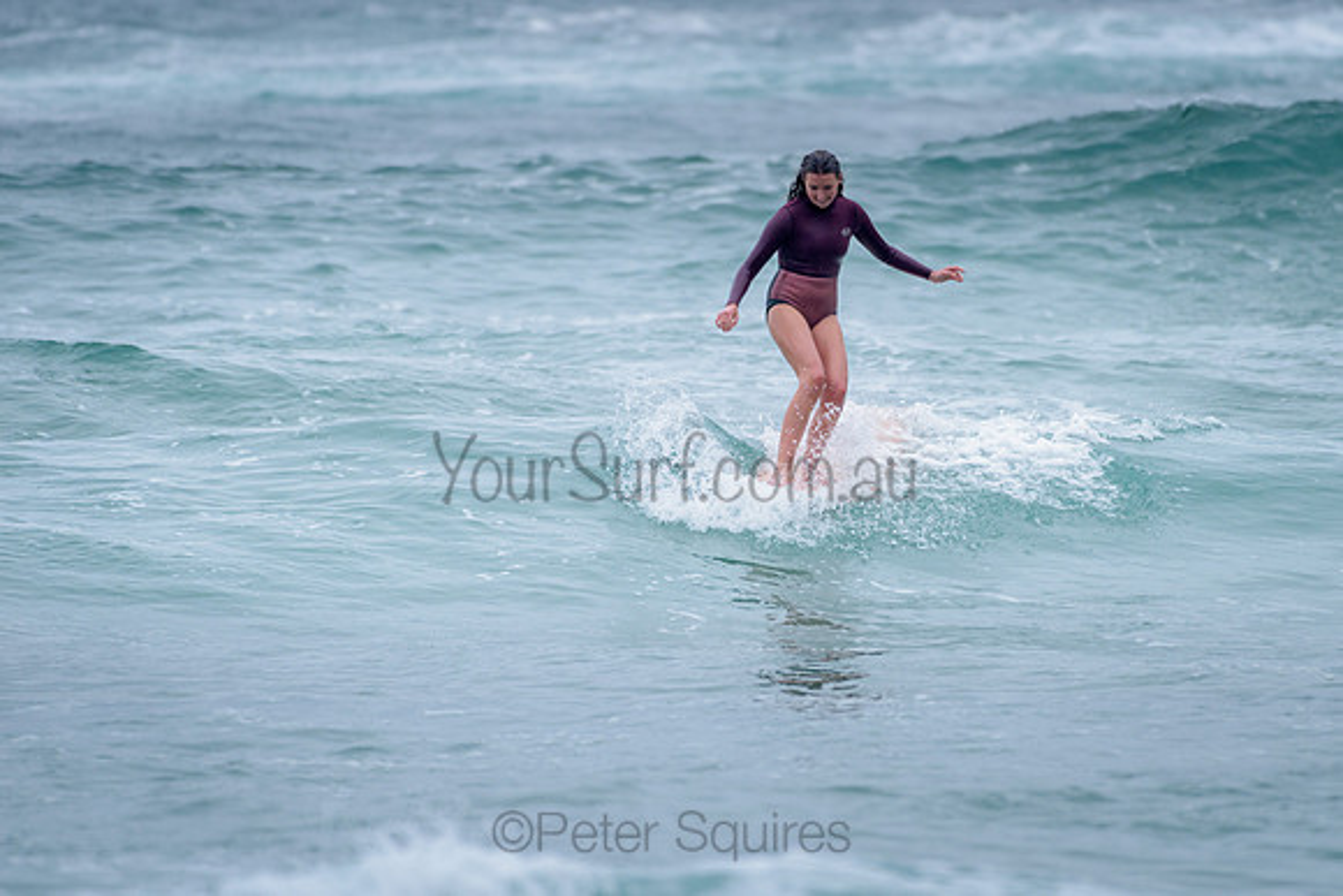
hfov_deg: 3.4
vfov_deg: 2.2
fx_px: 22881
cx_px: 807
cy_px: 393
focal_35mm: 613
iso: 720
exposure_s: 1/1250
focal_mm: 500
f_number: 5.6
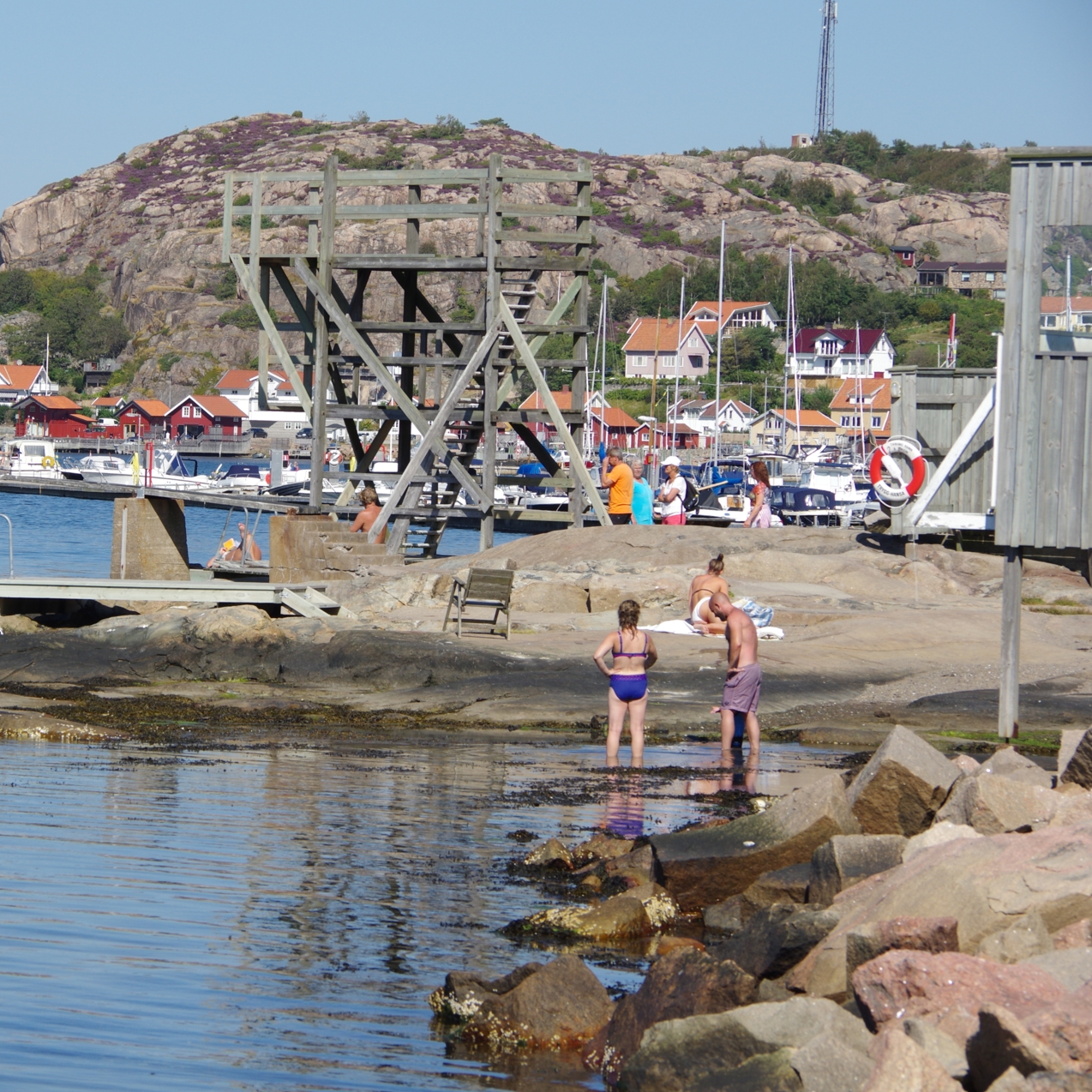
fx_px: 6032
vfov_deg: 10.3
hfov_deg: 10.3
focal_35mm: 169
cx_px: 284
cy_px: 546
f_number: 13
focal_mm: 88
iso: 200
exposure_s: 1/250
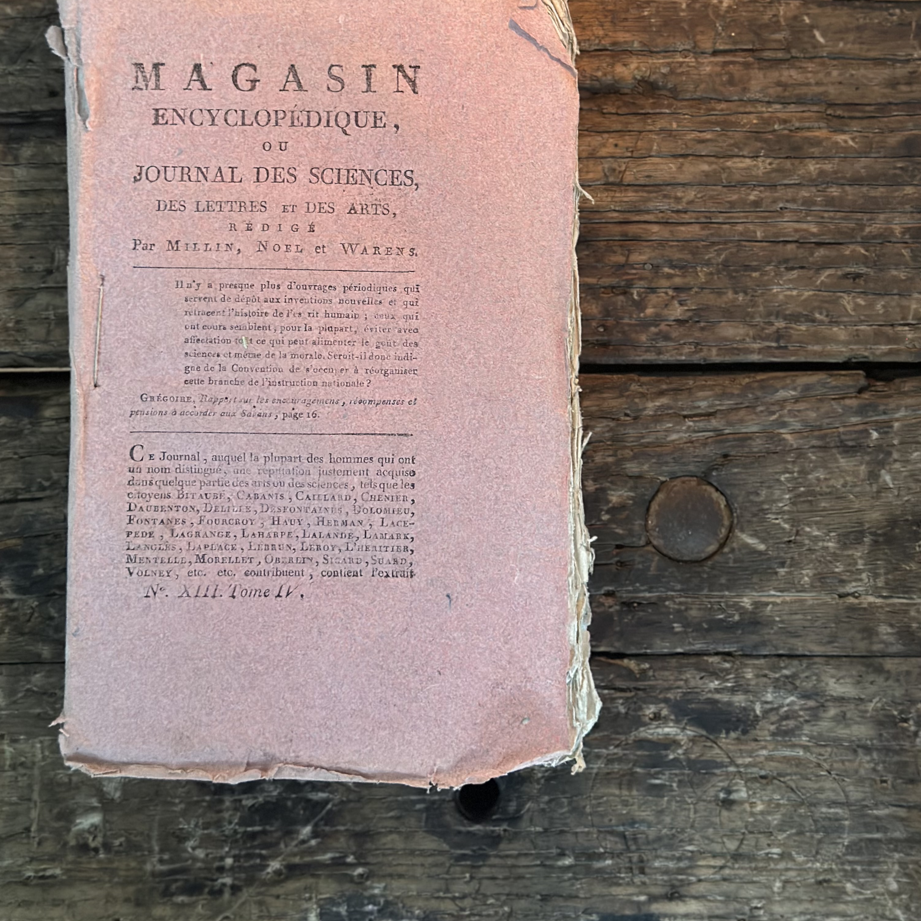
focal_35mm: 57
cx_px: 459
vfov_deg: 29.9
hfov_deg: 30.0
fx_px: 1716
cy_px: 317
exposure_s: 1/40
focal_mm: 6.86
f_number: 1.78
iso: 400
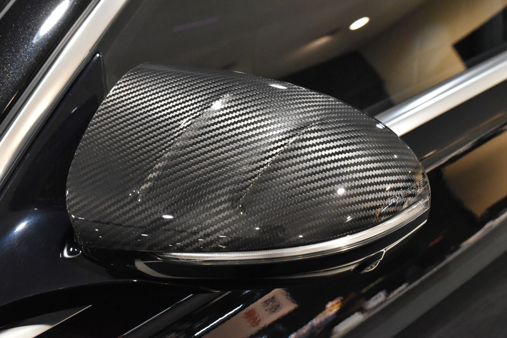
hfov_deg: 29.9
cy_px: 169
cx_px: 254
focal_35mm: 68
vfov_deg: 20.2
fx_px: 951
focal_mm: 45
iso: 6400
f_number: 8
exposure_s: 1/80
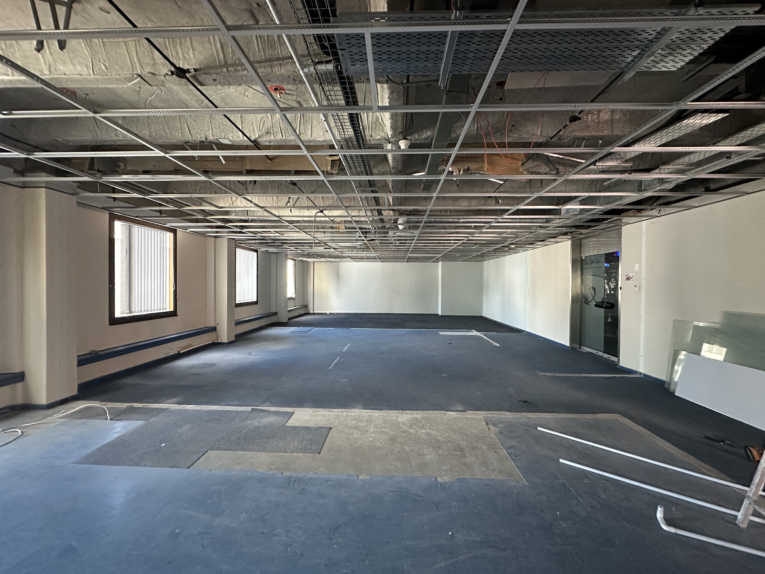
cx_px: 382
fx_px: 309
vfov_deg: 85.7
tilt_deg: -0.6
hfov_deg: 102.1
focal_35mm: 14
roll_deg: -0.6
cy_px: 287
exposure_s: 1/60
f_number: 2.2
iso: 1000
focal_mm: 2.22
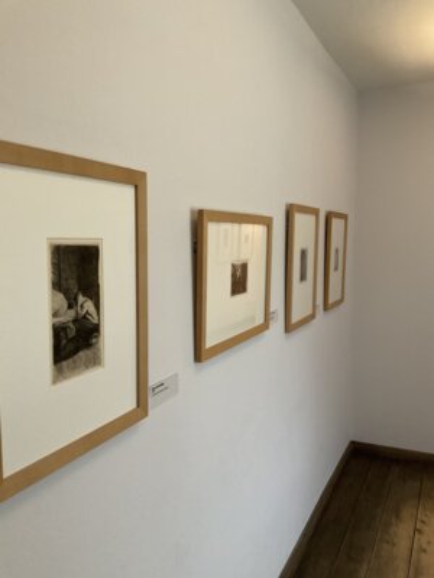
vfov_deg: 61.7
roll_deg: +0.6
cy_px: 289
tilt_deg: -5.3
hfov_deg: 48.2
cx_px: 217
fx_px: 485
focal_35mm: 29
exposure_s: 1/60
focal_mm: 3
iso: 250
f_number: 1.8
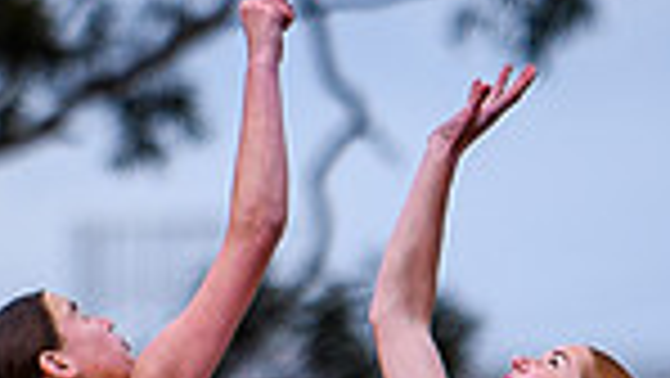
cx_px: 444
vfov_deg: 0.5
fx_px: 44189
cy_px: 326
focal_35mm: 2486
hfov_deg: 0.9
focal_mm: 200
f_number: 2.8
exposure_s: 1/1600
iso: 100
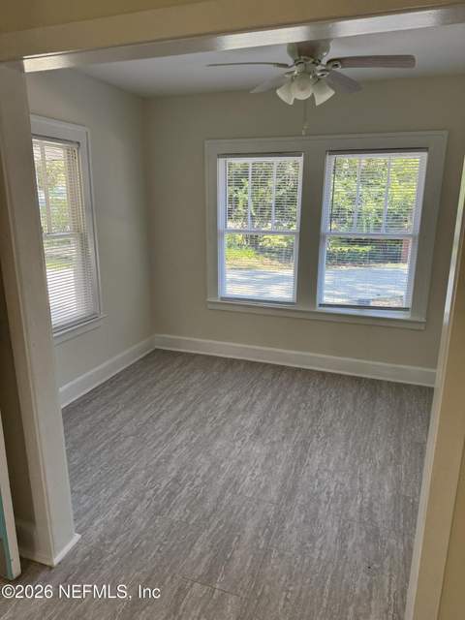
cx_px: 232
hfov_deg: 56.8
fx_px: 430
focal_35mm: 24
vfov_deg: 71.6
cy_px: 310
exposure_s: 1/166
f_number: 1.78
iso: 80
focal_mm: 6.76
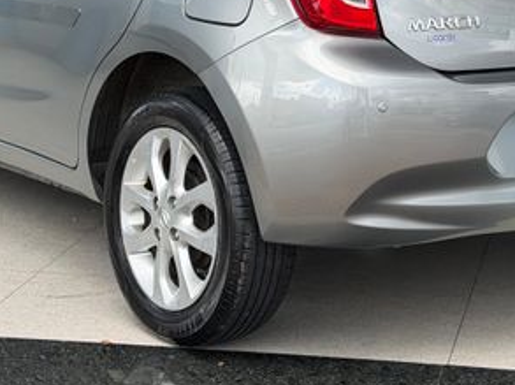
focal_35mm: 126
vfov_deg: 11.5
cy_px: -54
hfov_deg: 15.6
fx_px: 1872
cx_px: 348
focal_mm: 6.76
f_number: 1.78
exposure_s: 1/1133
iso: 64
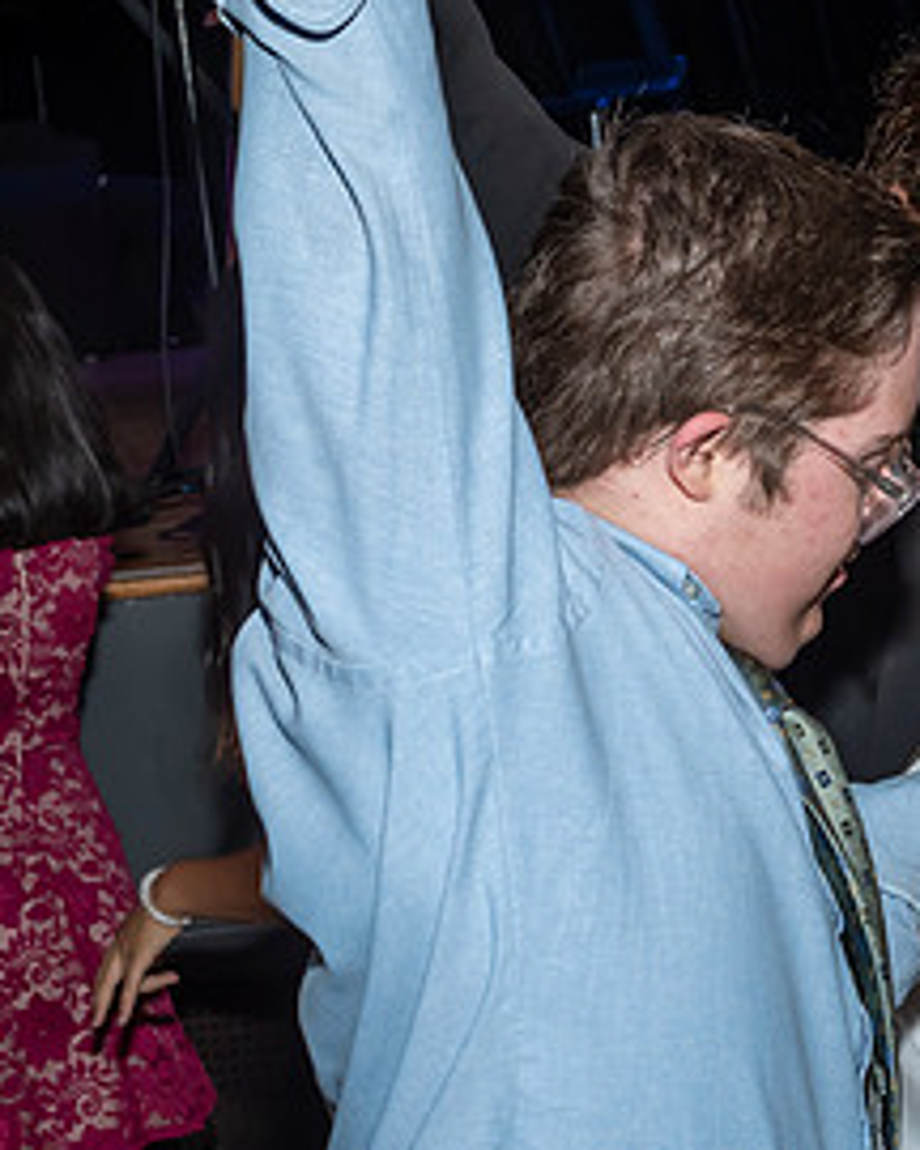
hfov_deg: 14.1
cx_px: 350
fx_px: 3710
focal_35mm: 109
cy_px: 434
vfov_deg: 17.6
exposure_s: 1/250
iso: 400
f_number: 6.3
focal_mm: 31
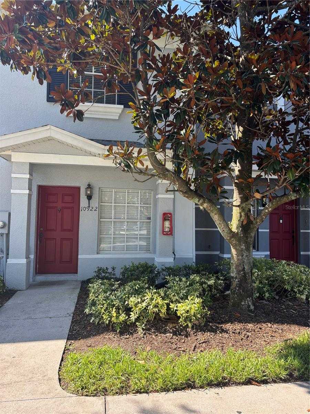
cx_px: 155
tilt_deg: +3.5
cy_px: 207
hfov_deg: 53.1
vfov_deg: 67.3
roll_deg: -0.9
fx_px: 310
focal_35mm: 26
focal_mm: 5.96
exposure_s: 1/442
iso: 50
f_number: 1.6
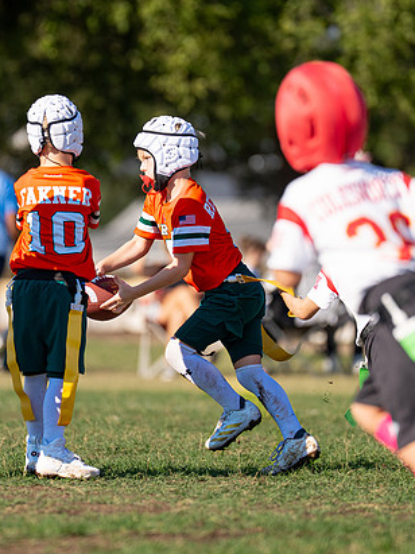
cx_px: 193
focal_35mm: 454
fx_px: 7261
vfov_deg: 4.4
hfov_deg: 3.3
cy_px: 292
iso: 200
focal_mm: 200
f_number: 2.8
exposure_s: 1/4000
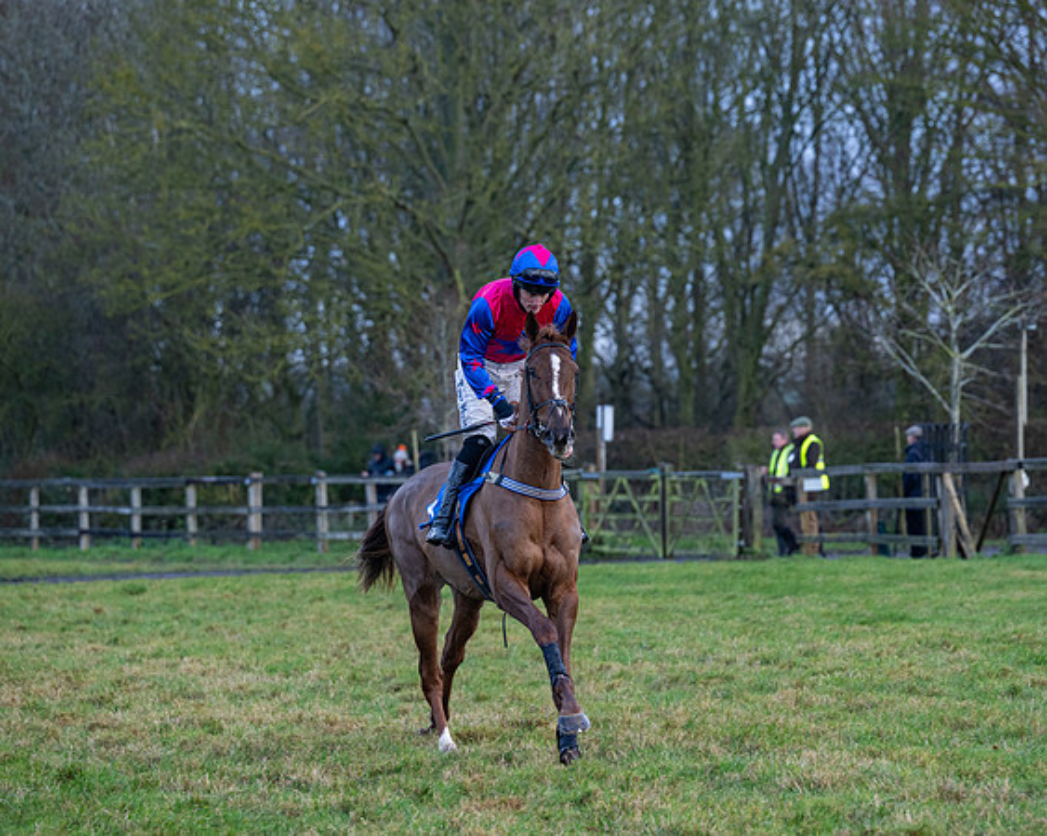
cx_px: 542
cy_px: 418
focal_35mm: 158
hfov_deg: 12.2
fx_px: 4884
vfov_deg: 9.8
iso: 800
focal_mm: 140
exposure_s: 1/500
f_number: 4
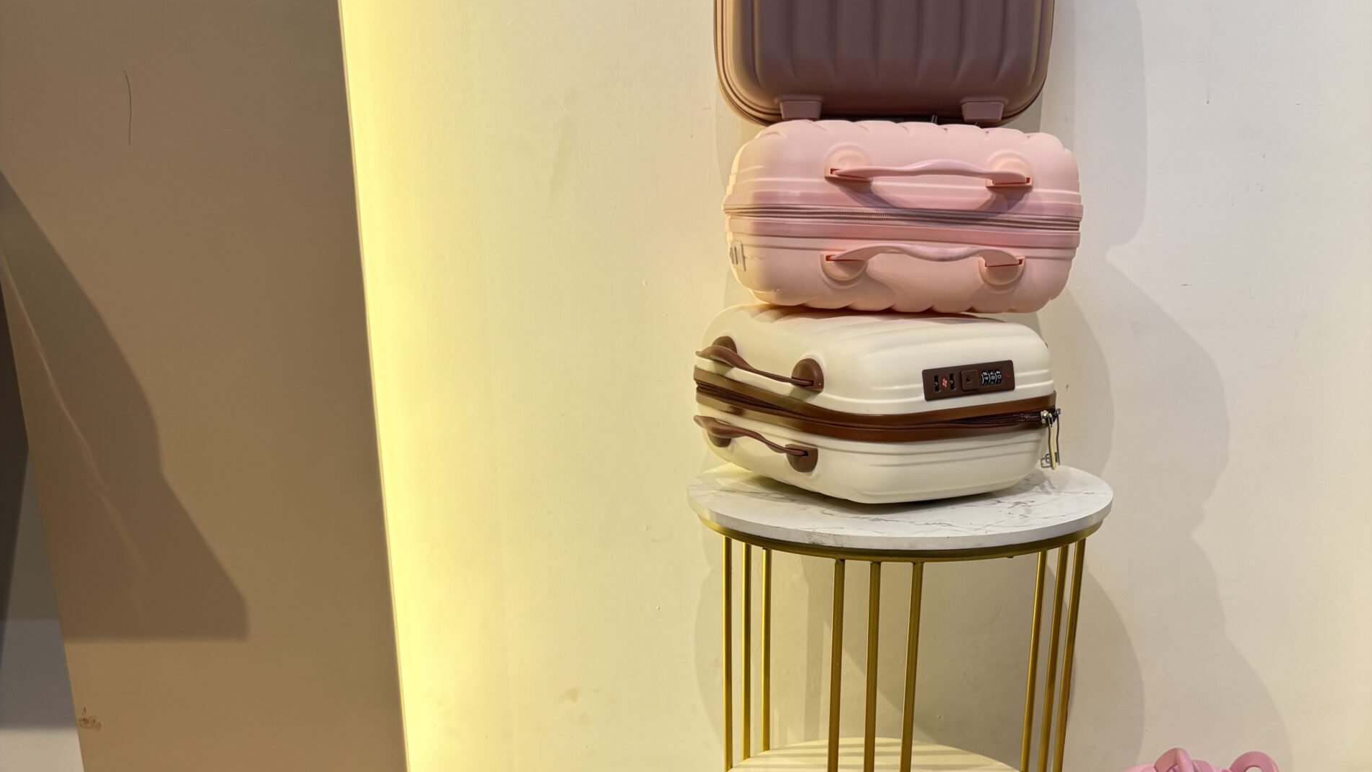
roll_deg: +1.1
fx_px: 1382
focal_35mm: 38
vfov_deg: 30.0
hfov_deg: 52.8
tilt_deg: -19.5
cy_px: 681
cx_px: 685
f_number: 1.6
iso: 100
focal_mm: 5.96
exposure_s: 1/100
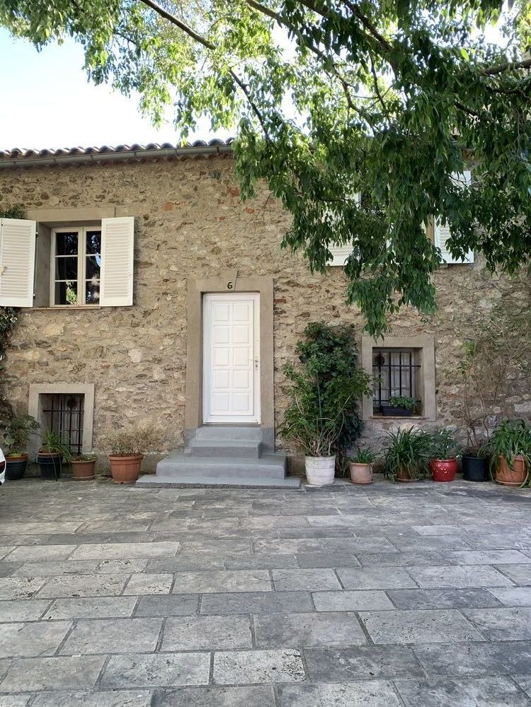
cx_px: 266
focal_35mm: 26
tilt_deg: +3.4
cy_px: 354
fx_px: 532
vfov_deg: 67.3
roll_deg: -0.5
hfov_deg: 53.1
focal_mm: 4.25
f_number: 1.8
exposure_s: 1/121
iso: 40
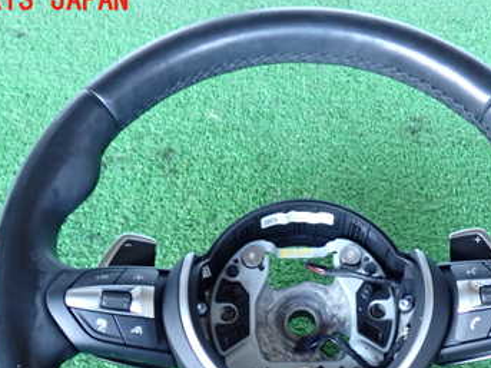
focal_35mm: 56
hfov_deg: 34.2
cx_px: 298
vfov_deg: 25.5
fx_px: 794
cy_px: 305
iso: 500
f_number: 2.4
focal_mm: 5.79
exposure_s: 1/30
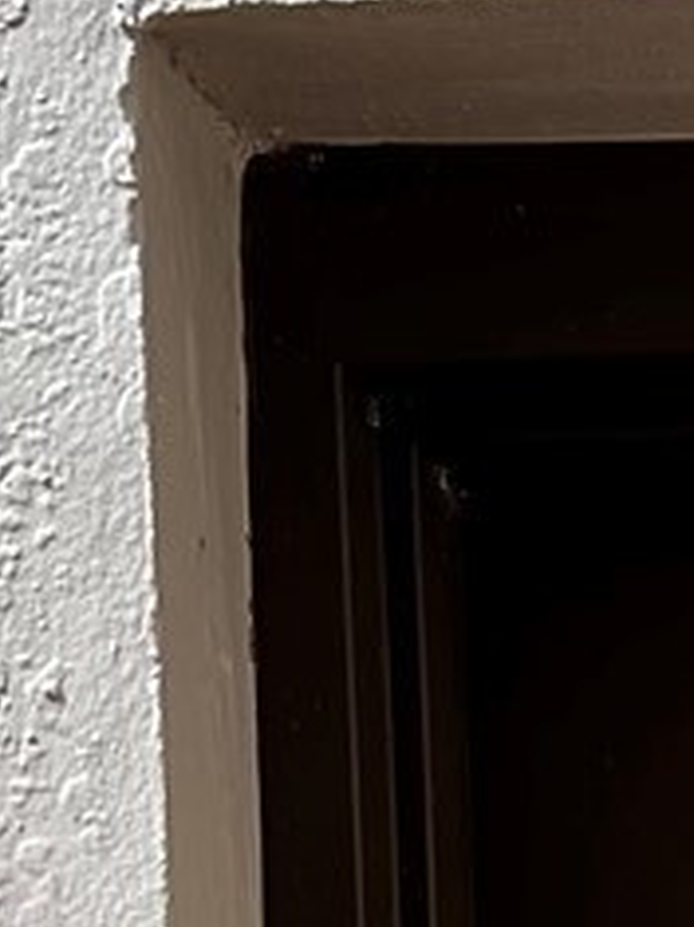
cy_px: 2730
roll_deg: -0.3
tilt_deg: -8.5
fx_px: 4736
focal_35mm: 177
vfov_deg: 9.1
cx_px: 1404
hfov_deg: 8.0
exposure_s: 1/743
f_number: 1.5
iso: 50
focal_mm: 5.7
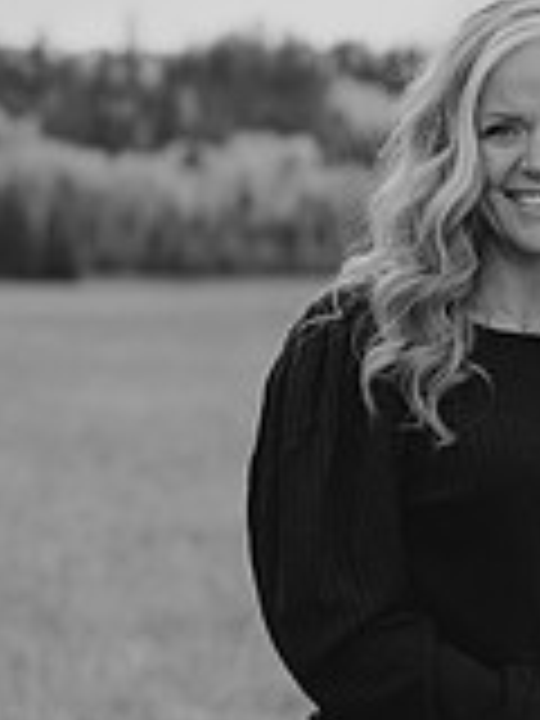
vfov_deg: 11.4
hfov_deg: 8.4
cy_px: 389
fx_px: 3619
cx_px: 675
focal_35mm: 174
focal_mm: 50
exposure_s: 1/320
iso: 160
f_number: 2.5
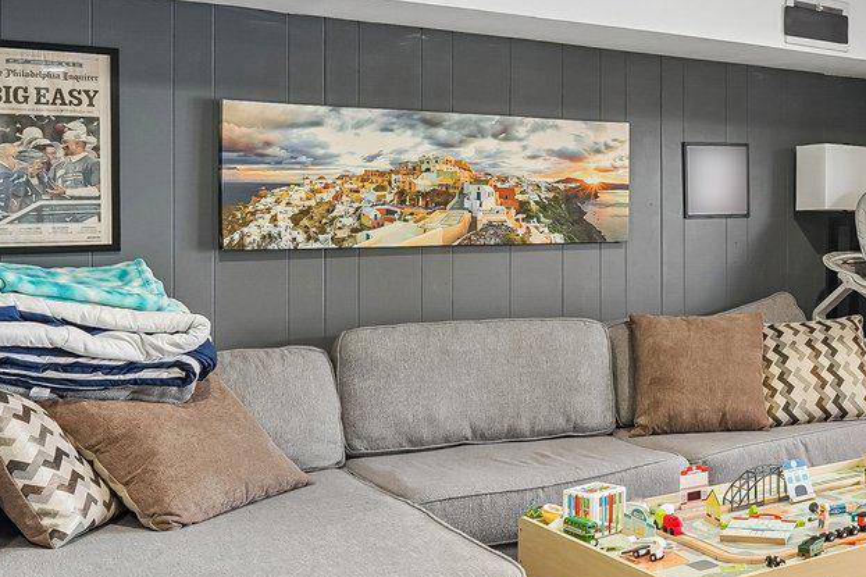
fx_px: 1106
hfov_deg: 35.9
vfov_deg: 29.1
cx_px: 967
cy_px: 212
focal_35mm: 46
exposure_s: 1/13
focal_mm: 14
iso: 500
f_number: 6.3
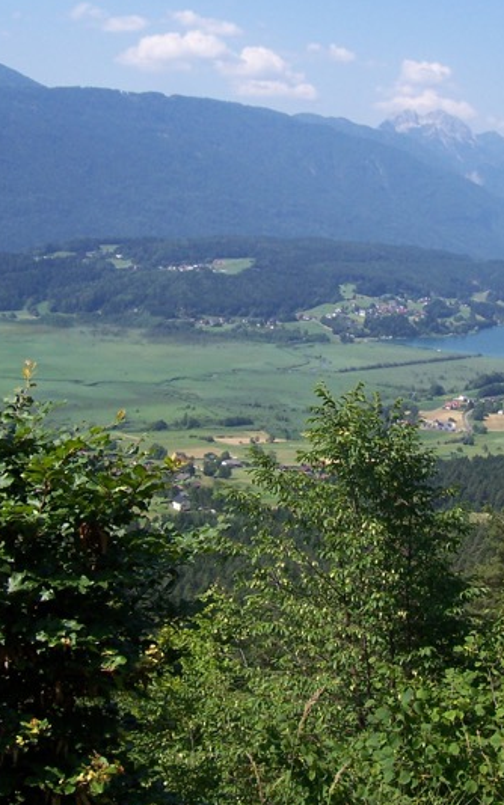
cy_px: 362
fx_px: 1186
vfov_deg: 37.5
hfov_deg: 23.9
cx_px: 321
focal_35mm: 54
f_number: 5.6
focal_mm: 5.6
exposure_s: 1/500
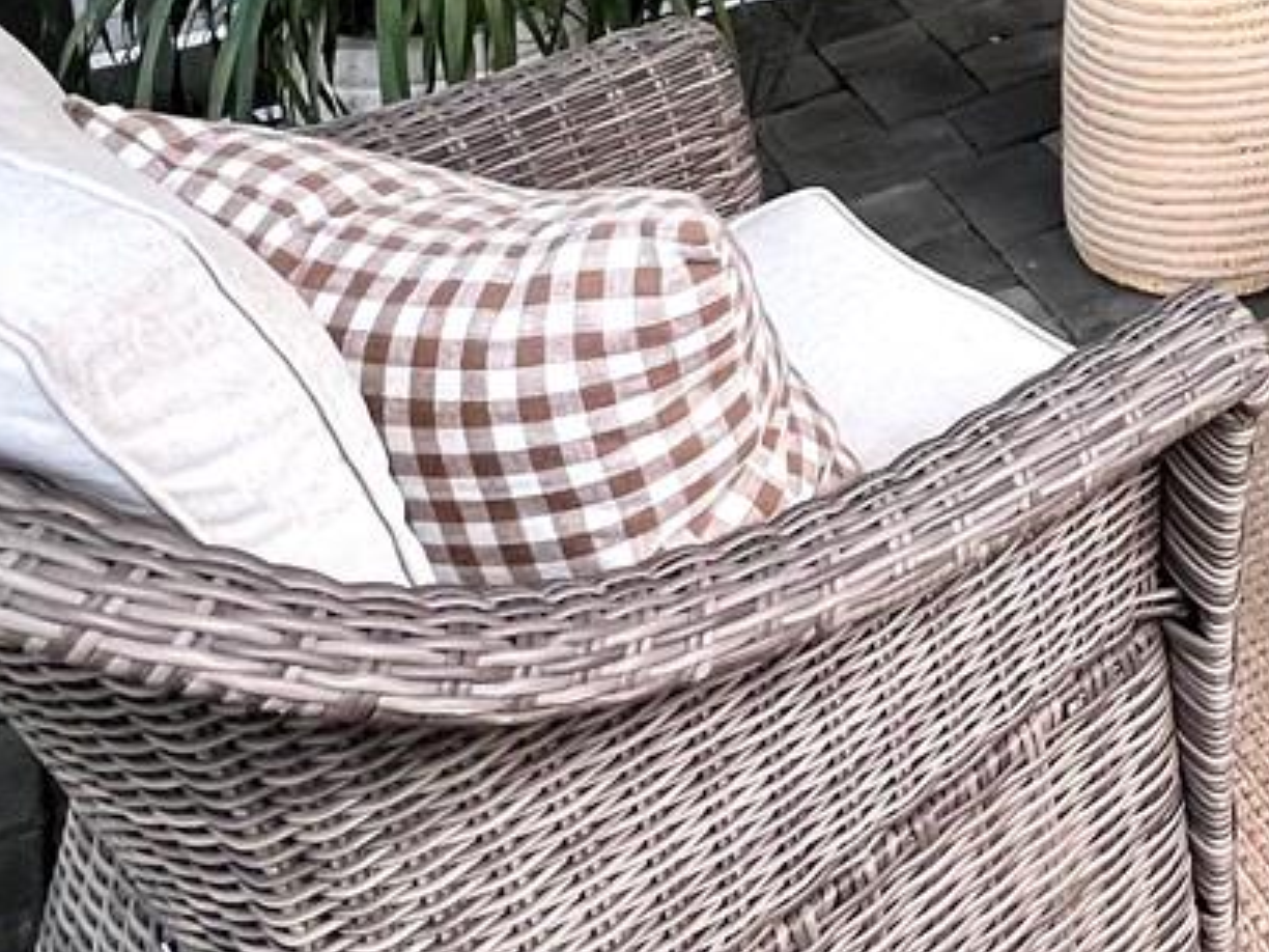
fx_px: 1870
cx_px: 1512
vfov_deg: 22.8
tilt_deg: -9.4
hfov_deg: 31.6
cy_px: -504
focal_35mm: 51
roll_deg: +0.5
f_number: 1.8
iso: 64
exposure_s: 1/99
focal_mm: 1.57
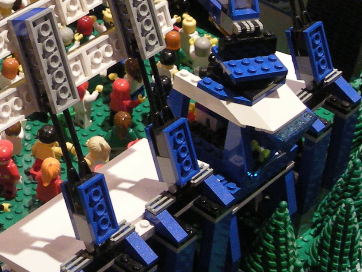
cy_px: 23
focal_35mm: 108
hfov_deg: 17.4
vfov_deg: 13.6
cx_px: -75
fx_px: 1129
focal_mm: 5.7
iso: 168
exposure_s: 1/8
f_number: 2.8
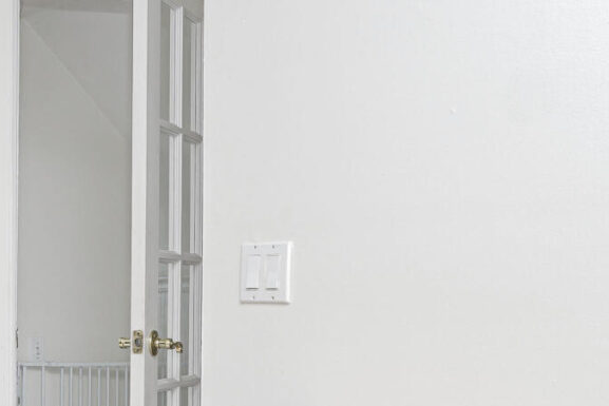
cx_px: -210
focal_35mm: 71
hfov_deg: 24.4
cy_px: 310
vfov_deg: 19.1
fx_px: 1201
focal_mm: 16
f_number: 4
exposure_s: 1/30
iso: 64
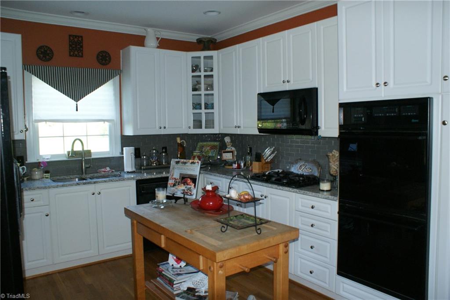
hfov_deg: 67.4
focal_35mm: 27
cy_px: 150
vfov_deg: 47.9
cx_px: 225
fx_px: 338
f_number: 5.6
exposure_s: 1/100
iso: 800
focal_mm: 18
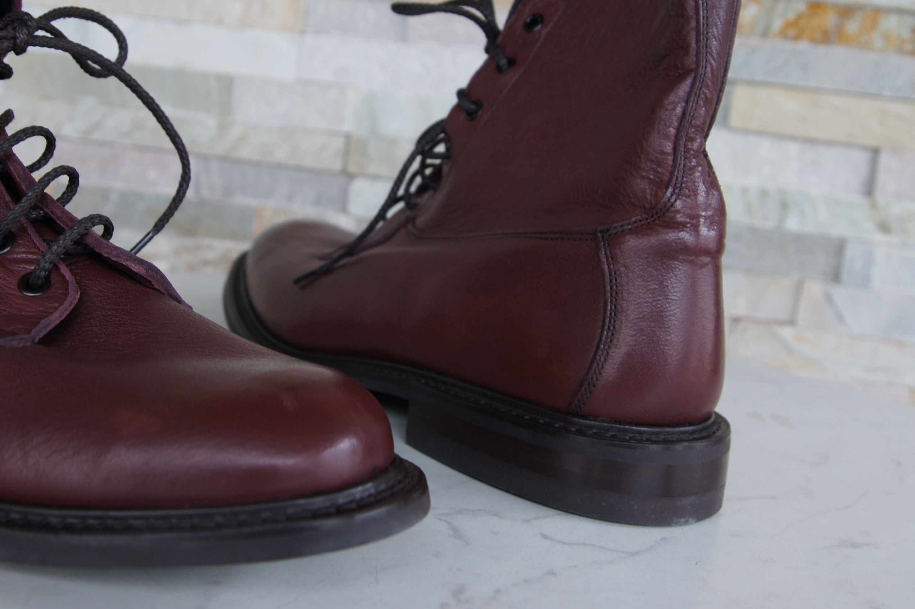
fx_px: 1010
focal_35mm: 40
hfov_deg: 48.4
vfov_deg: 33.1
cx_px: 358
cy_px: 174
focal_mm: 17
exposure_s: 1/40
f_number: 4
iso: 200
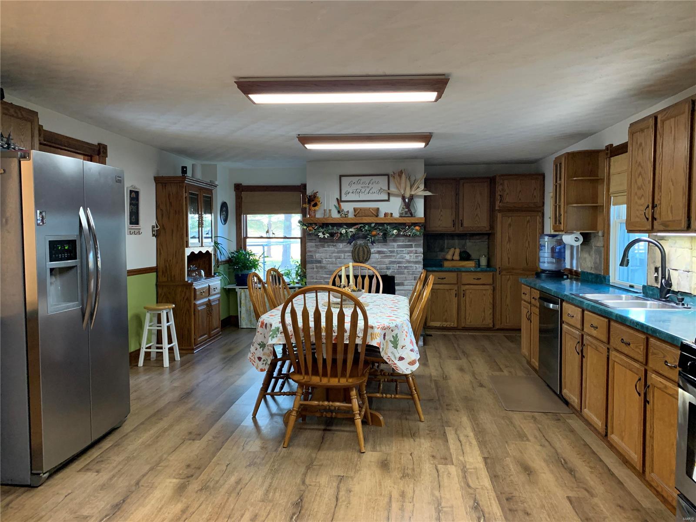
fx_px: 523
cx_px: 348
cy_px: 261
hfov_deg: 67.3
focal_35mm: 26
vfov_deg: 53.1
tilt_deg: -1.8
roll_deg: -0.2
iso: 320
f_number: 1.8
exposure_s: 1/40
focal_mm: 4.25
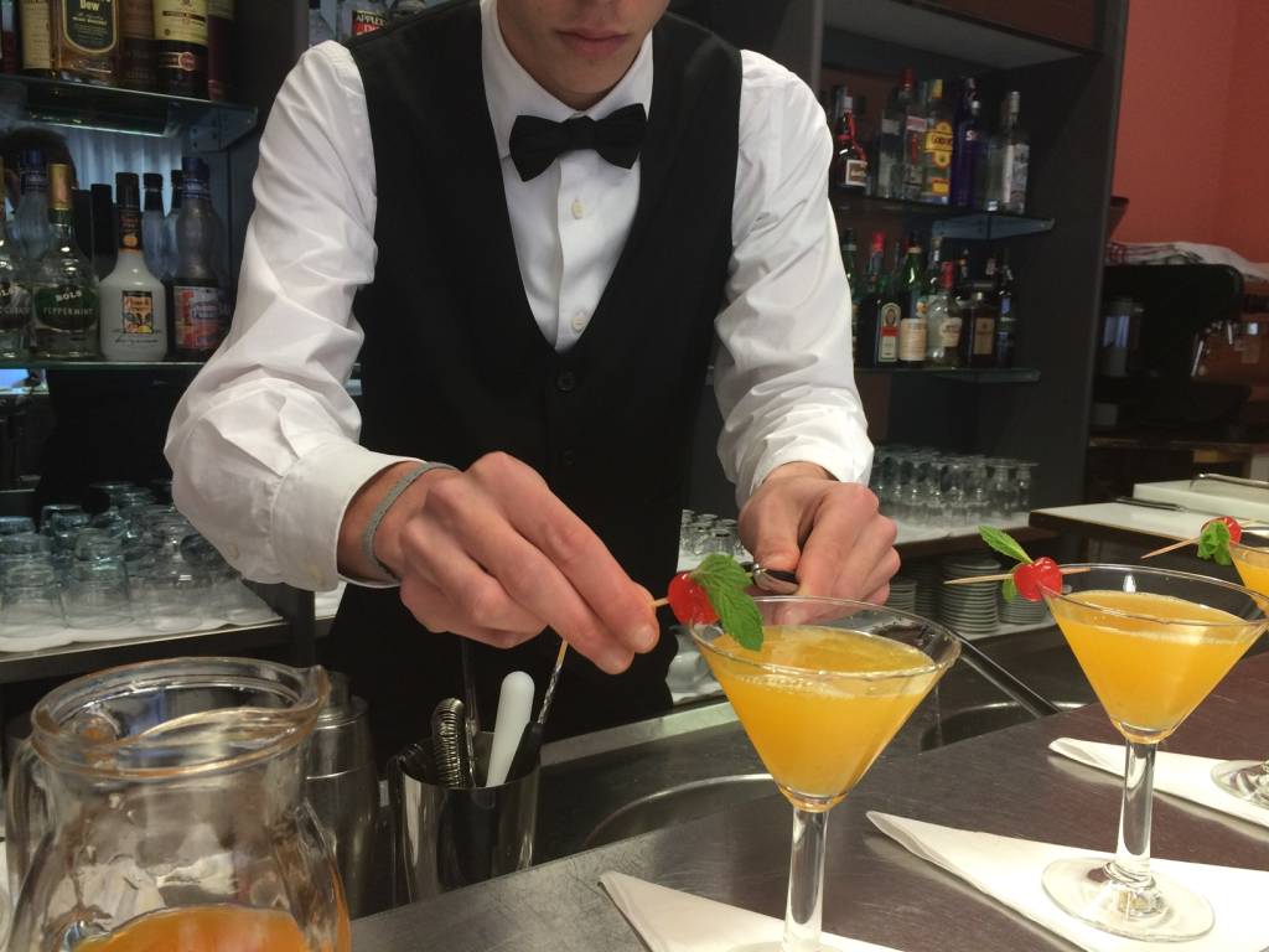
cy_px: 476
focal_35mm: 29
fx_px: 1063
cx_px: 634
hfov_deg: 61.7
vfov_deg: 48.2
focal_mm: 4.15
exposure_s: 1/33
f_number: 2.2
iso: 100
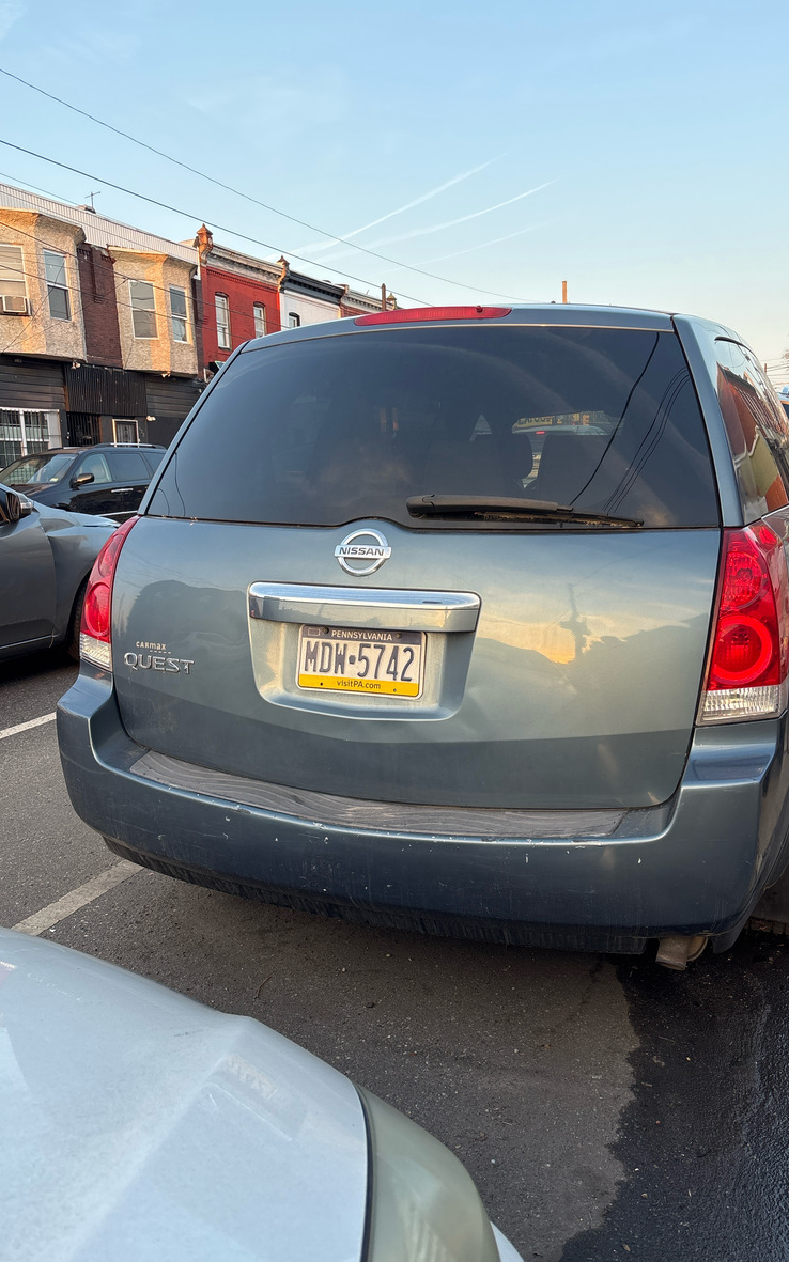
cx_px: 436
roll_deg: +0.9
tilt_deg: -8.8
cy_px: 623
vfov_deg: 66.5
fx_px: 963
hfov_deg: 44.5
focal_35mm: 28
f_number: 1.6
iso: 50
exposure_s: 1/295
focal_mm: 5.96
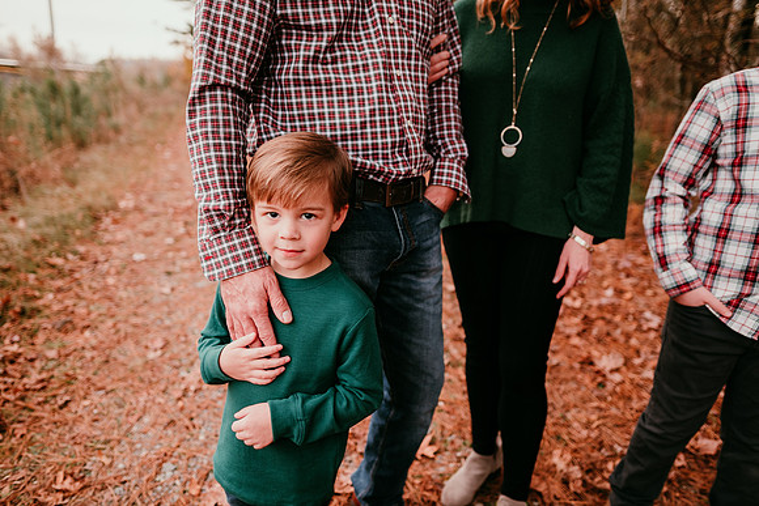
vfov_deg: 53.2
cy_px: 253
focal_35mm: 24
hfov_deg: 73.7
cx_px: 380
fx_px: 506
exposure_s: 1/160
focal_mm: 24
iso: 100
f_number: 2.2
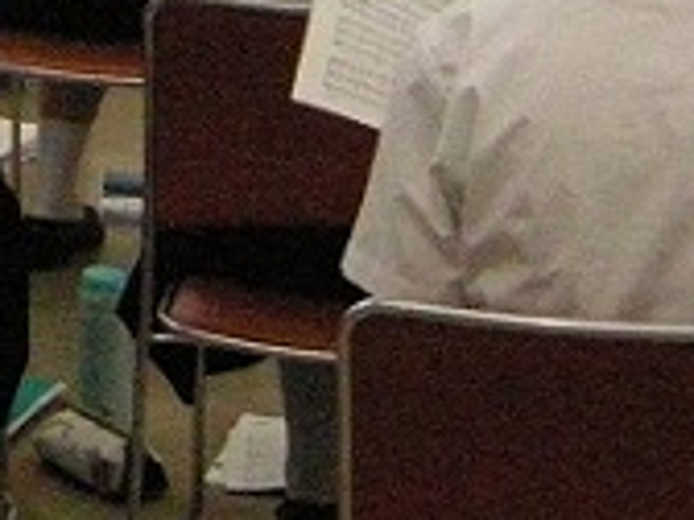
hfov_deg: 9.0
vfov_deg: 6.8
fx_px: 4230
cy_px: -584
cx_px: -516
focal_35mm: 211
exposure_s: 1/133
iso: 876
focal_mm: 7.5
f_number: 2.7
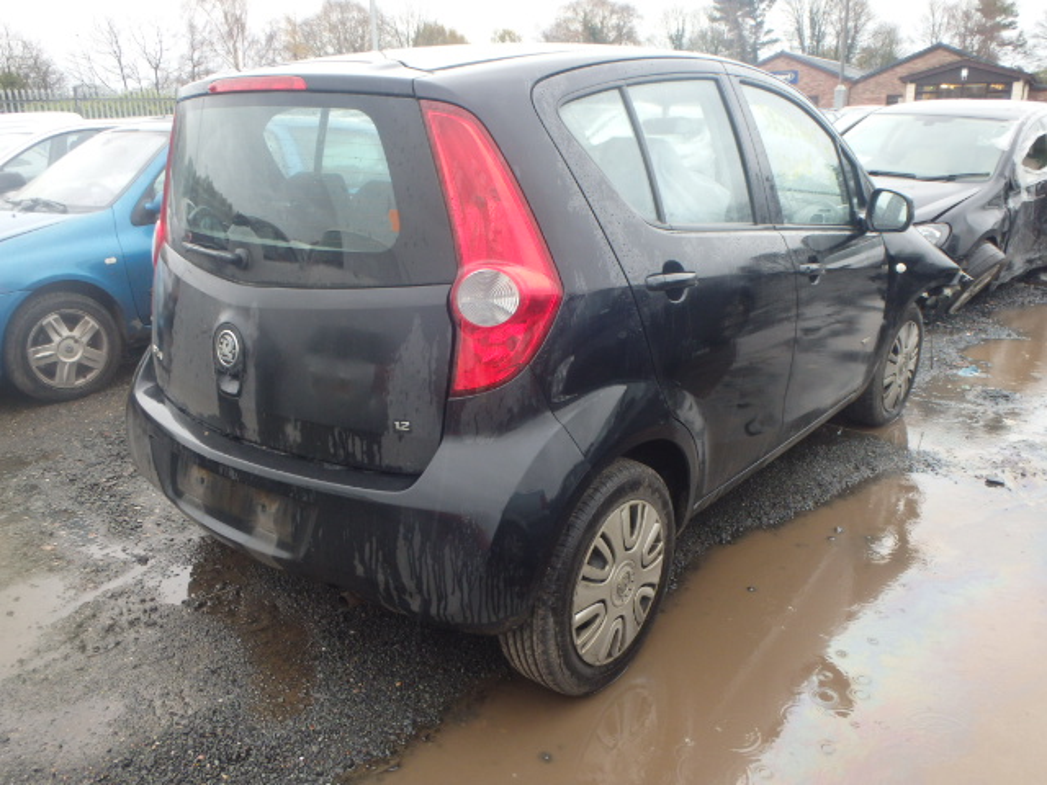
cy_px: 392
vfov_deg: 49.7
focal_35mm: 28
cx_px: 524
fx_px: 847
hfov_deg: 63.4
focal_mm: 5
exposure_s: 1/60
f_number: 3.9
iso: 200
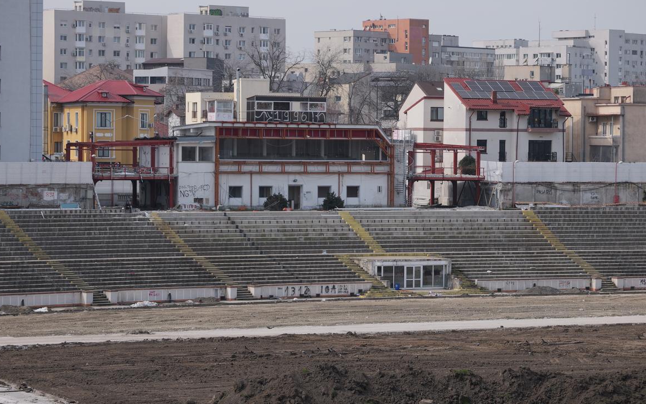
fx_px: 1937
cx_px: 316
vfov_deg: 11.9
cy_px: 210
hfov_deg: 18.9
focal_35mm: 110
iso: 80
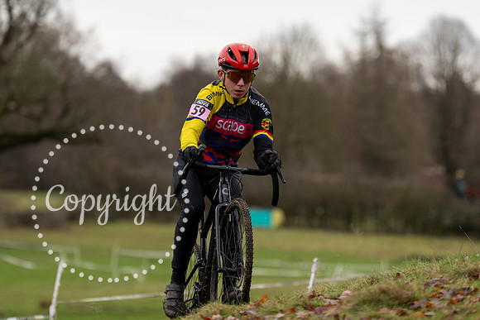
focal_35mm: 205
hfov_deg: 10.0
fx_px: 2730
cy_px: 105
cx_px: 222
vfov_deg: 6.7
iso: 500
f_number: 3.2
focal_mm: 152
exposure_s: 1/1000
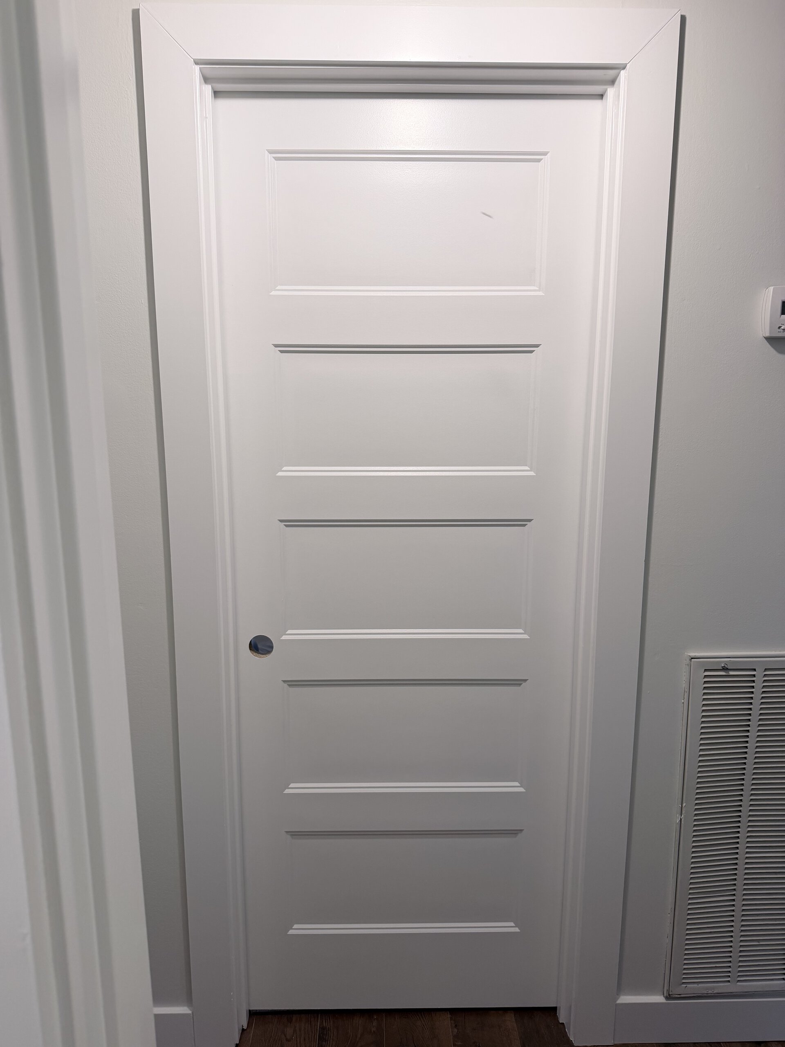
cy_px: 524
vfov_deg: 71.6
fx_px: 726
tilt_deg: -10.6
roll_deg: +0.3
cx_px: 392
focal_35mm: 24
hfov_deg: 56.8
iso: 100
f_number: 1.78
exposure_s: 1/60
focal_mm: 6.76
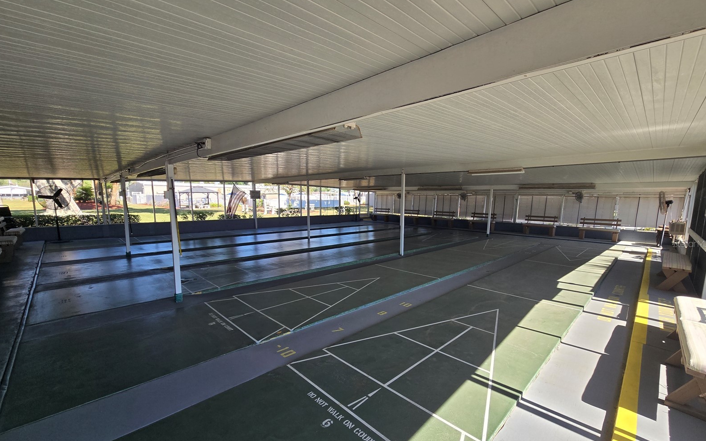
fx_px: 269
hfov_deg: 105.3
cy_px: 243
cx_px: 356
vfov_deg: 78.4
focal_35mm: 14
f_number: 2.2
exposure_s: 1/367
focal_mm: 2.2
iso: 50
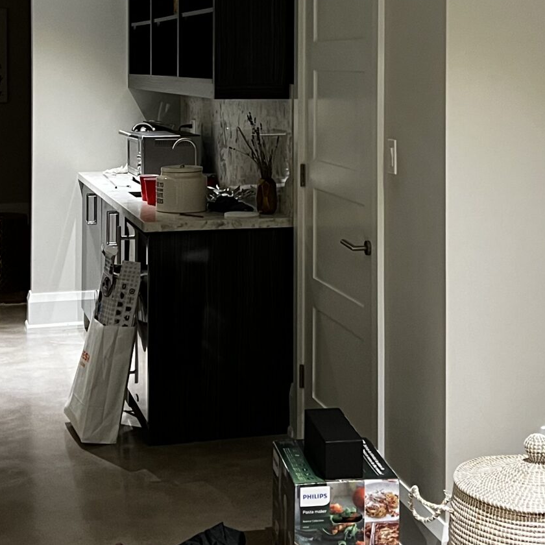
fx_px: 1247
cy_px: 84
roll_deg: -0.1
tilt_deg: -1.1
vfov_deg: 24.1
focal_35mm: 70
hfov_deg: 24.6
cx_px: 313
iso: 500
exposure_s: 1/40
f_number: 1.5
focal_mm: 5.7
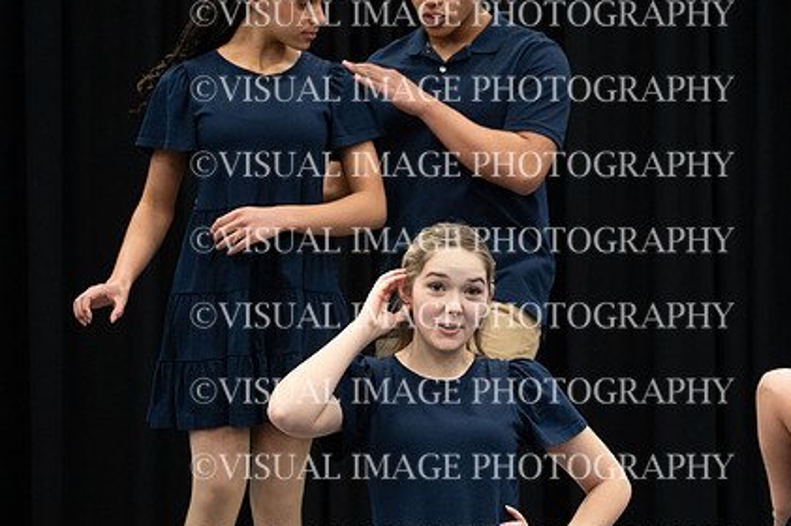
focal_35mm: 226
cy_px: 353
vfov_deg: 6.1
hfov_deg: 9.1
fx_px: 4962
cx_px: 462
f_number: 6.3
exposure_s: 1/100
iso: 6400
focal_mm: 164
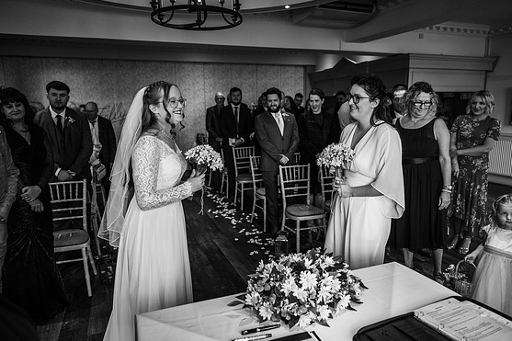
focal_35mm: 25
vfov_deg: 51.3
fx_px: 355
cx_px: 260
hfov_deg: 71.5
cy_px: 172
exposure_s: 1/200
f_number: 2.8
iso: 450
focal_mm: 24
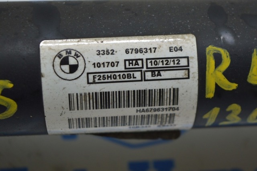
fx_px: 588
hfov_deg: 24.6
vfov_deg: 16.5
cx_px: 128
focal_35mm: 82
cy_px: 86
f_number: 5.6
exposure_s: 1/50
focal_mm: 55
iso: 400
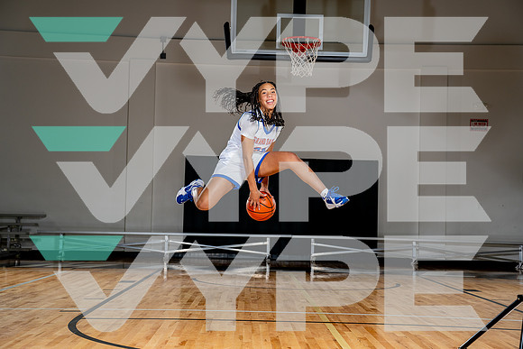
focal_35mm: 57
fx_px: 828
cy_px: 174
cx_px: 262
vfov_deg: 23.8
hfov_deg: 35.0
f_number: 5.6
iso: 200
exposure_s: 1/250
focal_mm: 57
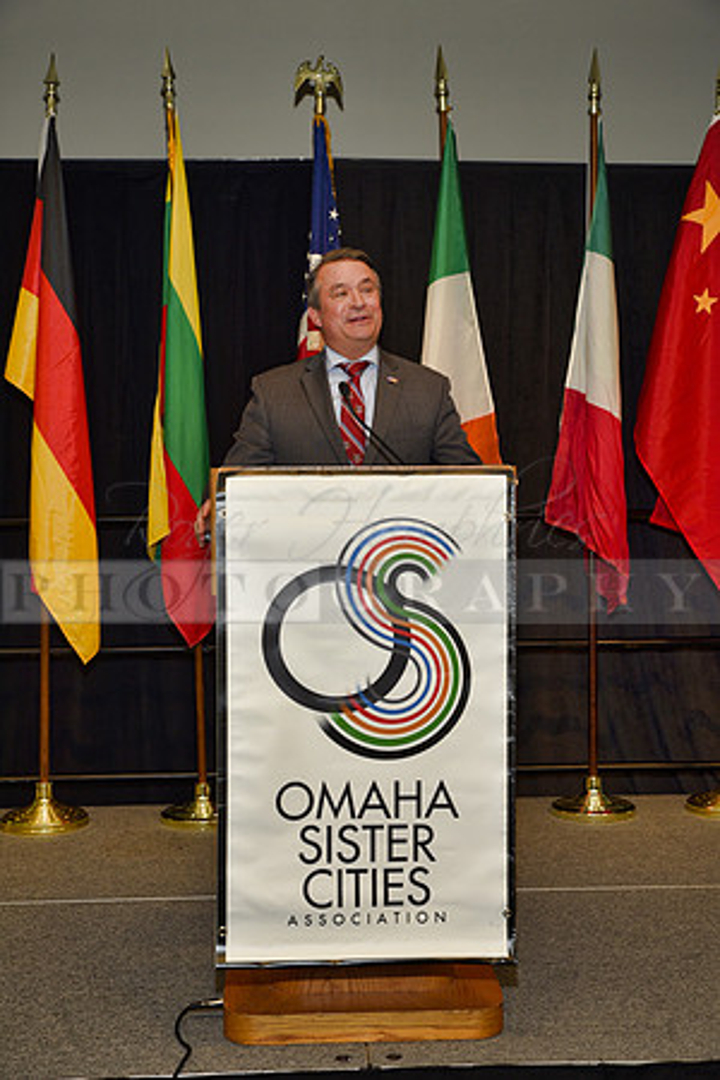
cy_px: 540
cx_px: 360
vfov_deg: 39.6
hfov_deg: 27.0
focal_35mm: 50
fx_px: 1500
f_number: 5
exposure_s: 1/60
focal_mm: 50
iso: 200
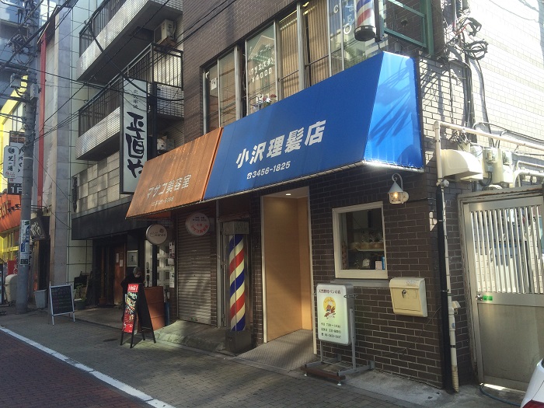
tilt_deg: +4.4
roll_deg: +1.9
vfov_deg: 48.2
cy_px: 204
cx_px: 272
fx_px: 456
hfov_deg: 61.7
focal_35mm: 29
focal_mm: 4.15
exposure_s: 1/419
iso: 32
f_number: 2.2
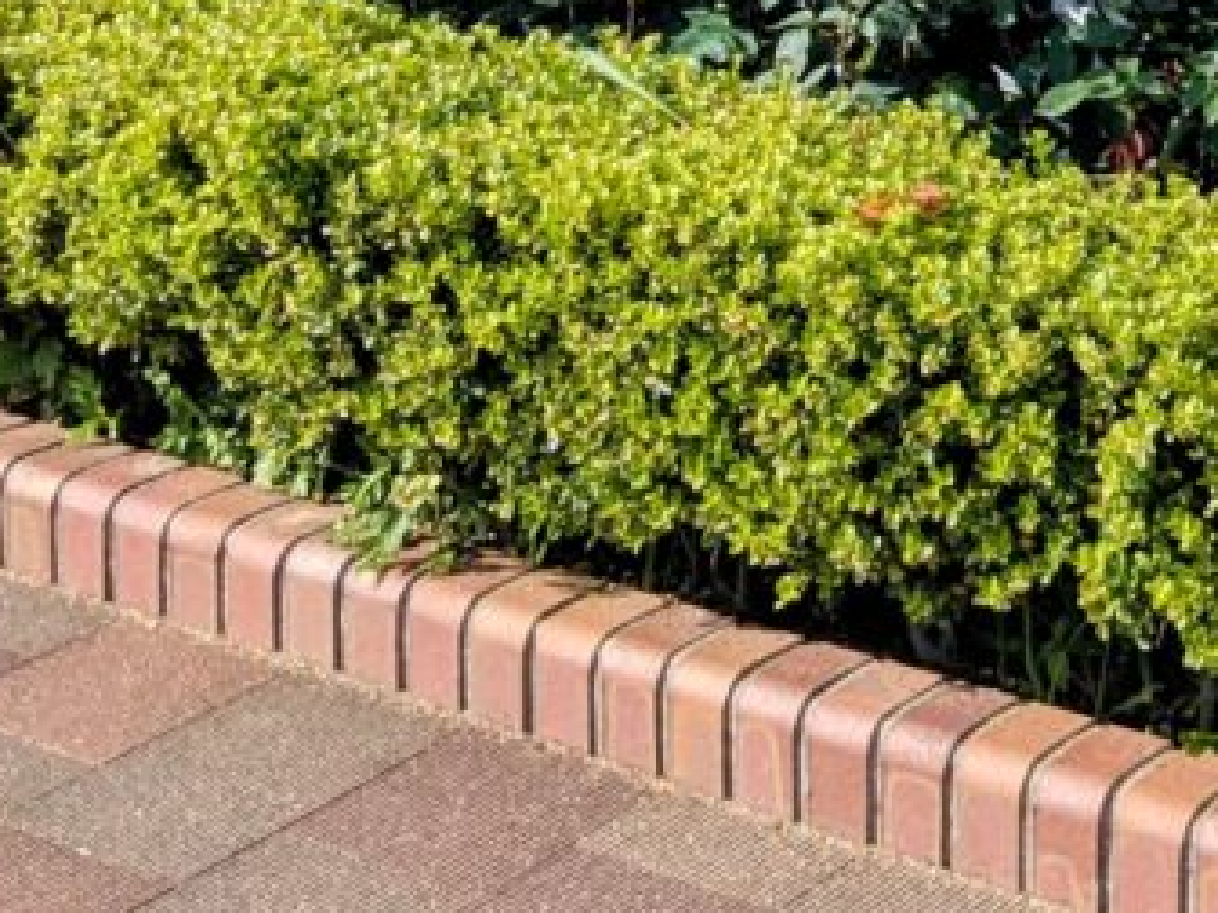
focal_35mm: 103
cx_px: 1399
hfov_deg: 18.2
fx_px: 3624
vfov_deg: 13.4
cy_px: -536
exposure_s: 1/3344
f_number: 1.73
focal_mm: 4.38
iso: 49
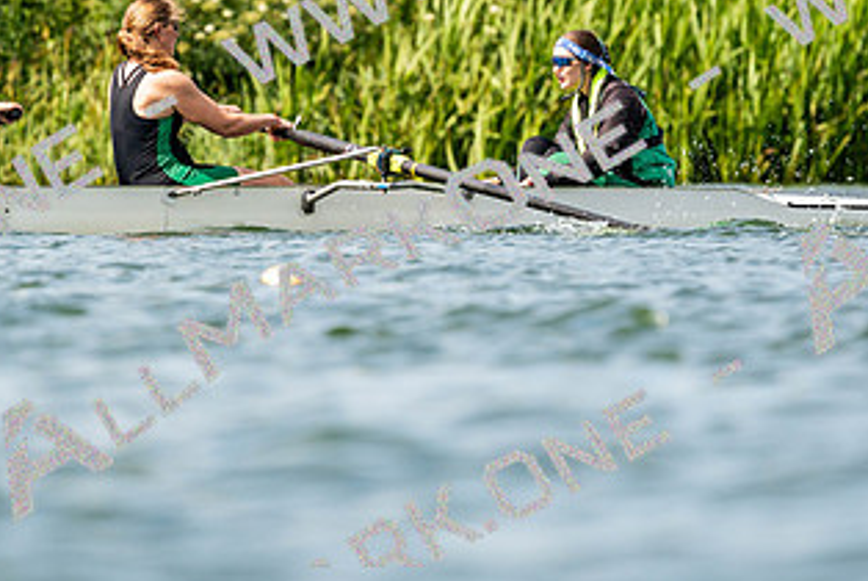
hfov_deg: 1.9
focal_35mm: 1107
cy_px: 93
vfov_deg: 1.2
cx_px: 564
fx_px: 26715
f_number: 6.3
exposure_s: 1/2000
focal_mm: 600
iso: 320
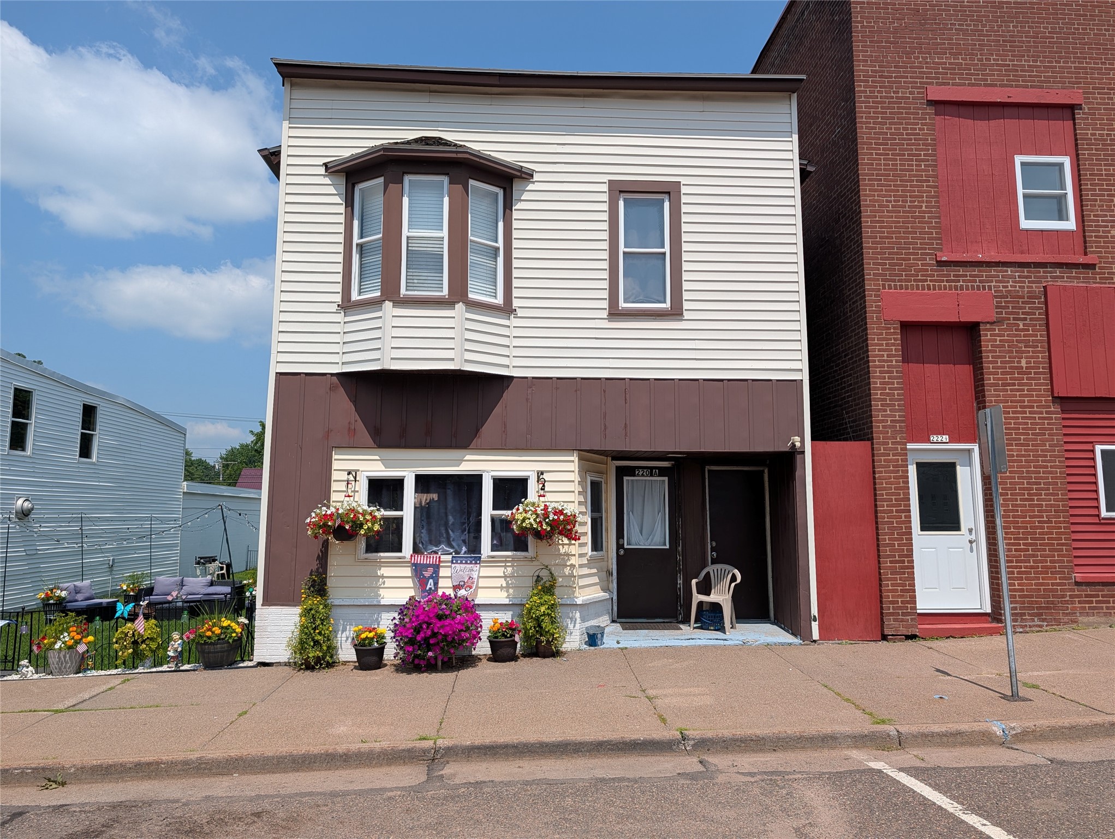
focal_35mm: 24
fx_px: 774
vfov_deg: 56.9
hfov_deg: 71.5
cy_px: 420
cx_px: 558
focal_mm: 6.9
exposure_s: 1/1835
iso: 23
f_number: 1.68
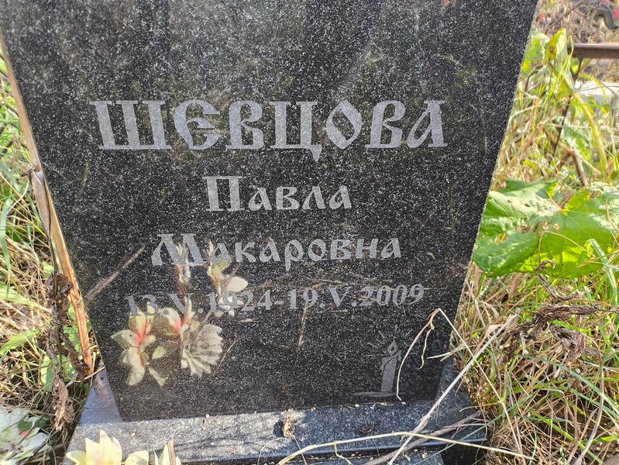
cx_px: 310
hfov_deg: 69.4
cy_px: 232
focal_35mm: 25
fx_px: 447
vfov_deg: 54.9
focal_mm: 4.71
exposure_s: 1/147
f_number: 1.7
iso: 50
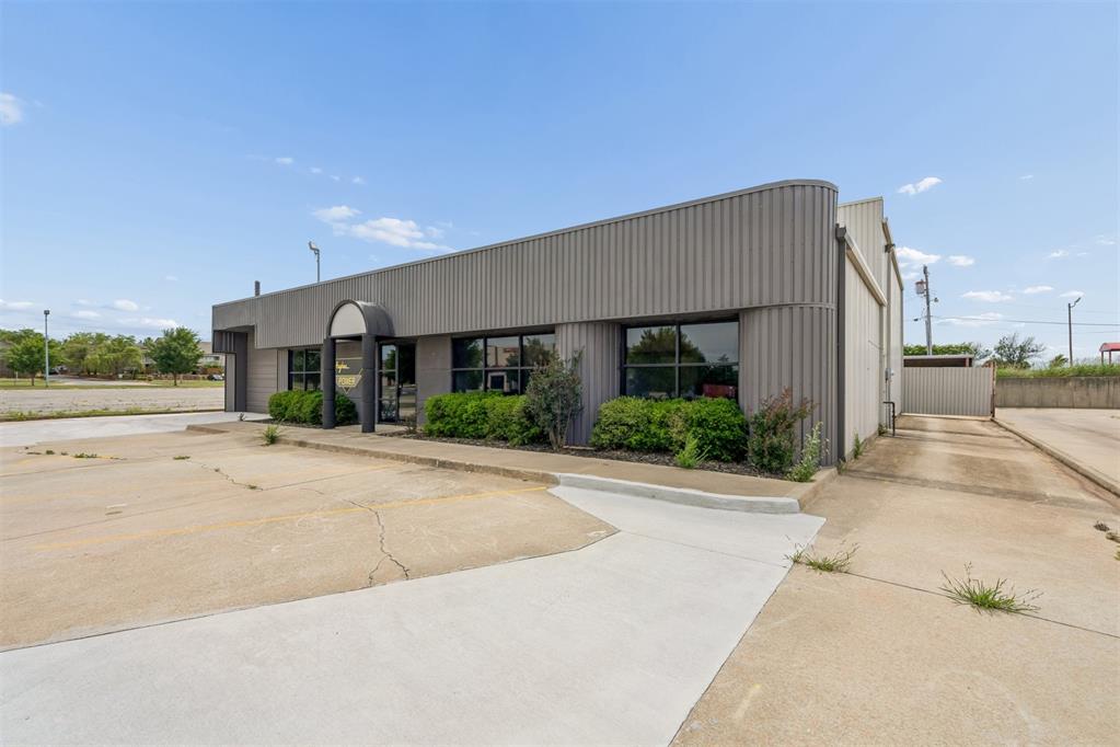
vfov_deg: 73.7
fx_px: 498
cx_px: 560
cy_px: 374
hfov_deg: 96.7
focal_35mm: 16
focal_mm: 16
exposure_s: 1/1000
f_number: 8
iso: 200
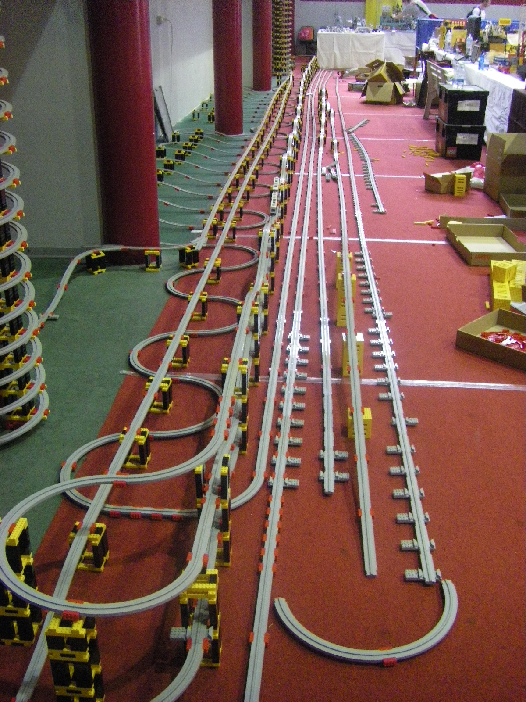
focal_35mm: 38
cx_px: 263
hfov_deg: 37.7
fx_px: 770
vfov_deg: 49.0
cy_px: 351
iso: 800
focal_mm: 6.3
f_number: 3.5
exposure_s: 1/25
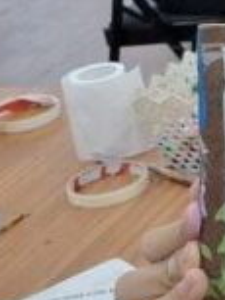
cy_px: -45
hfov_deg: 8.2
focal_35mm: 150
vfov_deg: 12.9
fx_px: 1298
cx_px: 702
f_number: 1.8
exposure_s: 1/100
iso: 100
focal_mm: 5.54
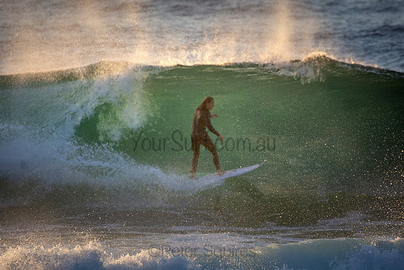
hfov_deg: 2.7
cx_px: 202
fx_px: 8418
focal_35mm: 750
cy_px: 135
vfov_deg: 1.8
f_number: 5.6
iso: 1000
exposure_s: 1/2000
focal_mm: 500
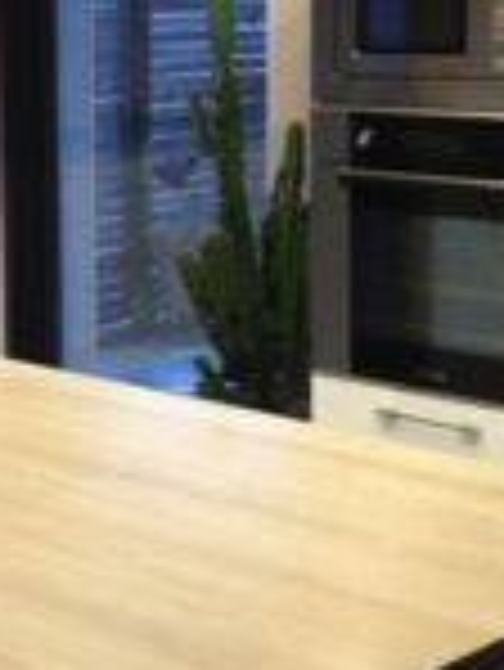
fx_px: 1939
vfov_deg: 19.4
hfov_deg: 14.5
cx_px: -27
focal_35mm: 100
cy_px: 133
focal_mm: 4.28
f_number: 2.4
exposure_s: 1/17
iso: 400
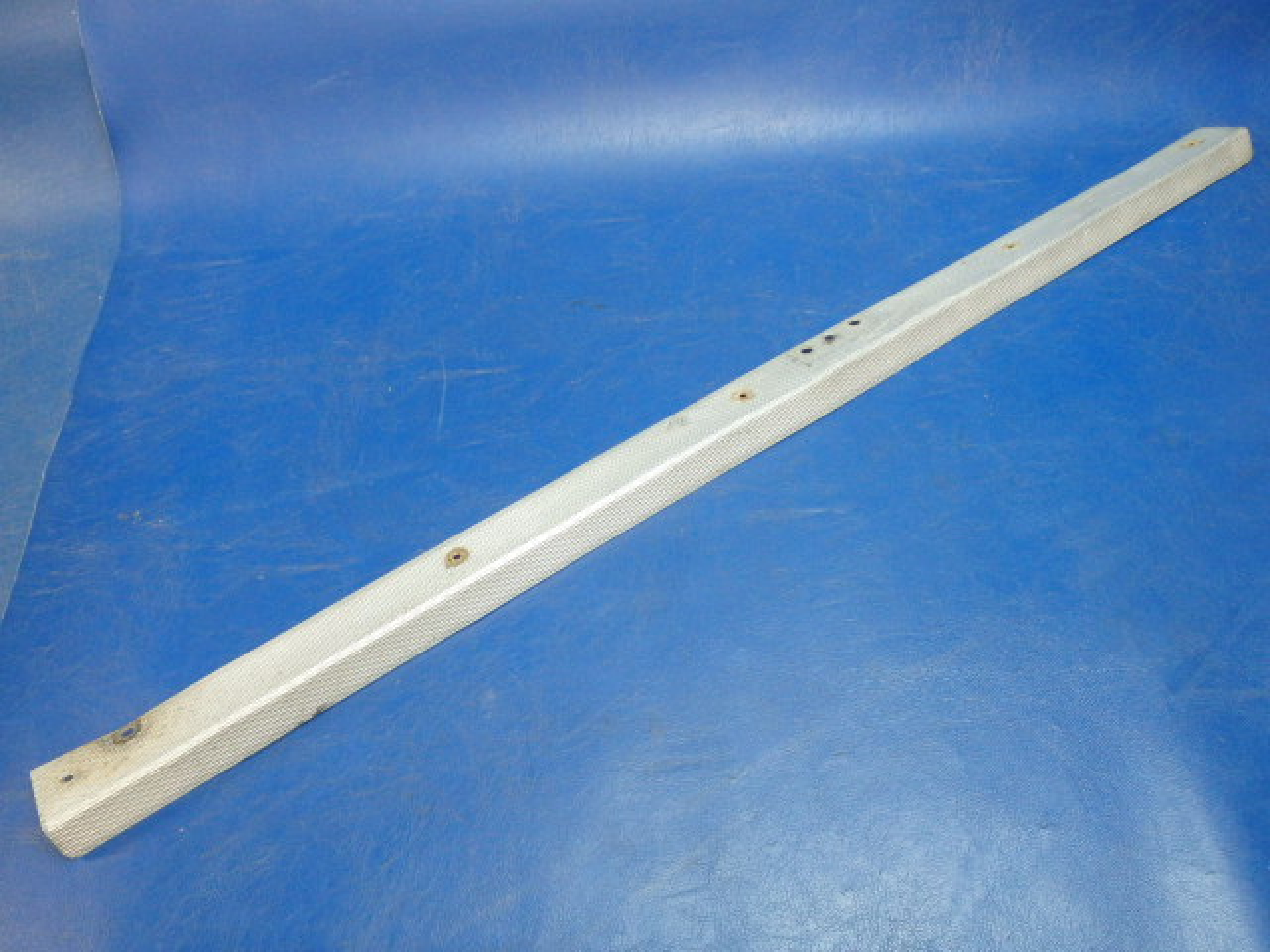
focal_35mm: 28
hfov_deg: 63.4
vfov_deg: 49.7
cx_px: 635
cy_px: 476
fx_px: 1027
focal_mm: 5
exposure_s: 1/30
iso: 500
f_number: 3.9
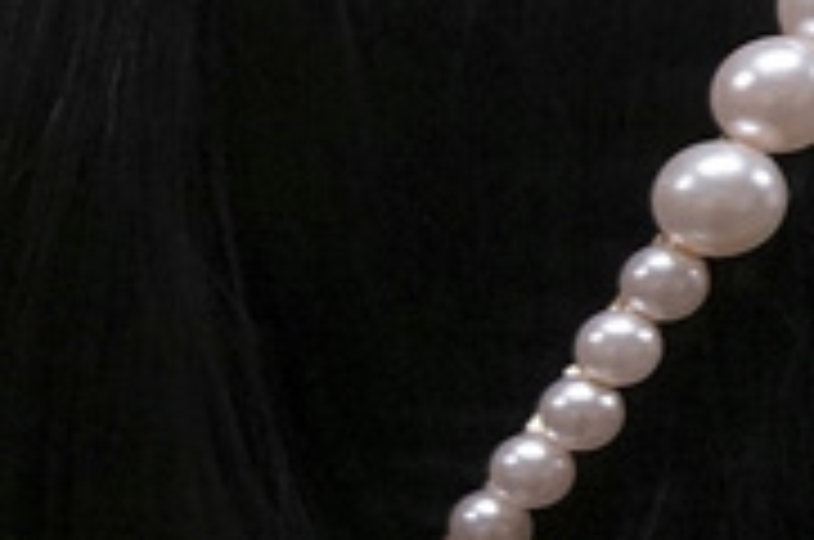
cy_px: 371
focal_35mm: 136
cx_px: -1201
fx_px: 3070
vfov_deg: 10.0
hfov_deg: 11.9
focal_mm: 16
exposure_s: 1/160
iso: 2000
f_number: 4
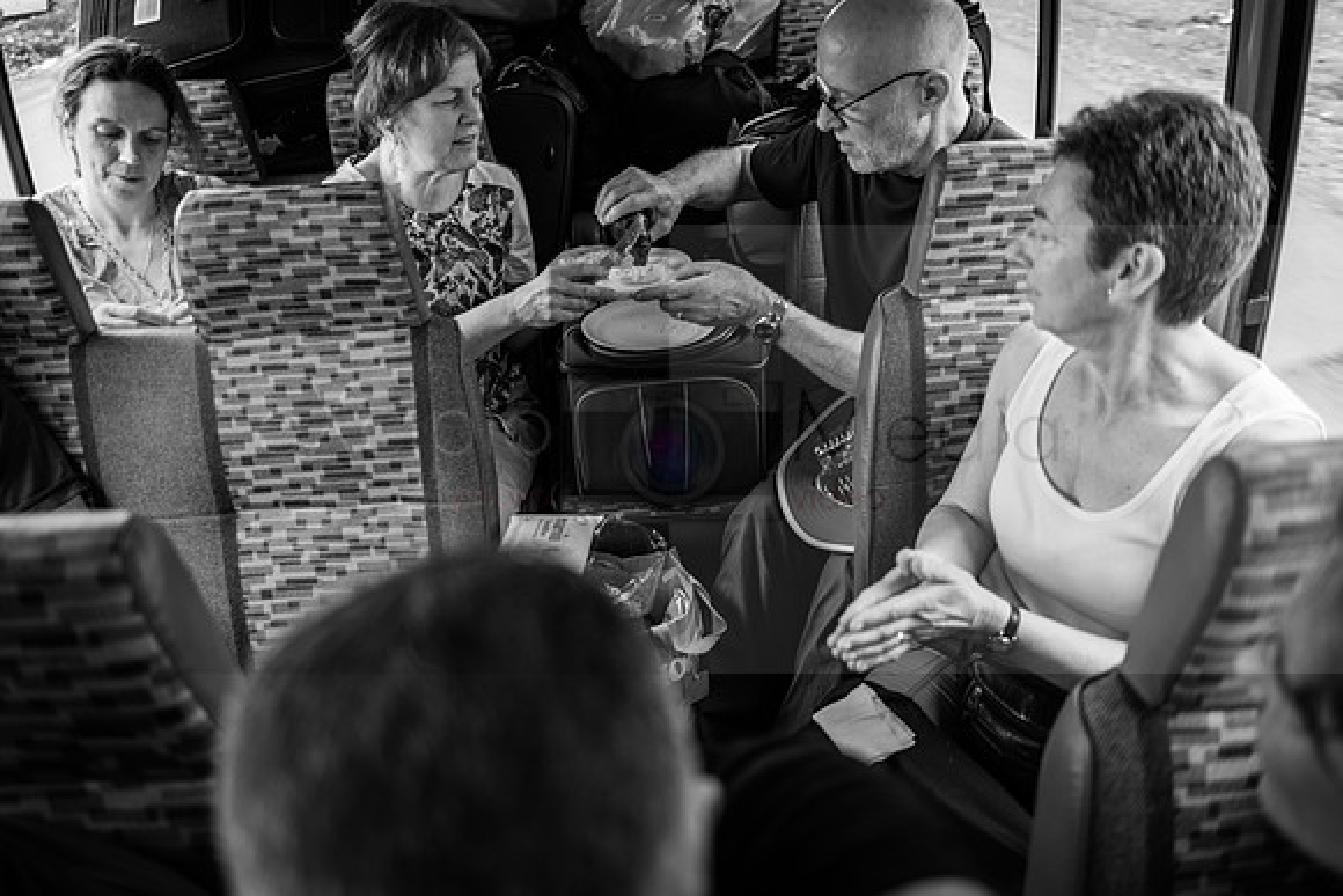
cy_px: 448
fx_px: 1072
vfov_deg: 45.4
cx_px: 672
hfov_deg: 64.1
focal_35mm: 29
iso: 100
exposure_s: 1/80
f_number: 2.2
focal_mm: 28
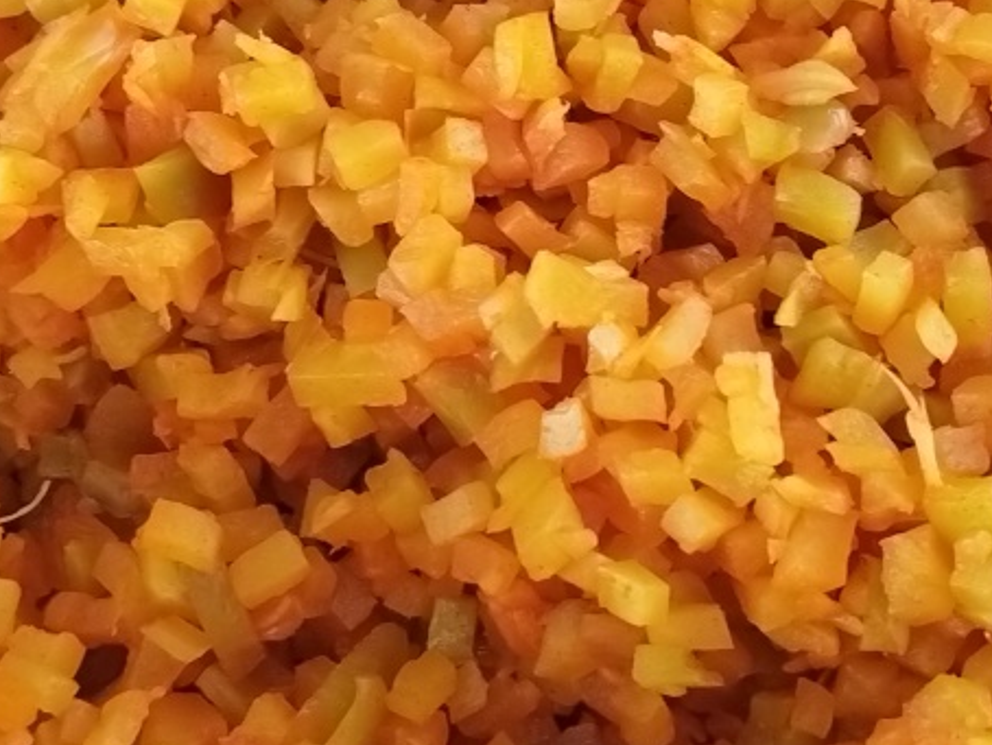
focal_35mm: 81
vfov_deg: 18.1
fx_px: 2322
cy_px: 205
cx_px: 459
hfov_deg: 24.1
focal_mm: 5.52
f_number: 1.9
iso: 640
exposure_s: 1/33.3
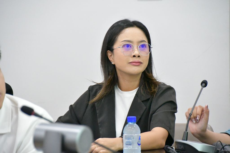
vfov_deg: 5.4
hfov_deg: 8.1
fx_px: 1629
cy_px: 76
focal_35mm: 255
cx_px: 115
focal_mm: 170
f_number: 6
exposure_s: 1/200
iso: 12800
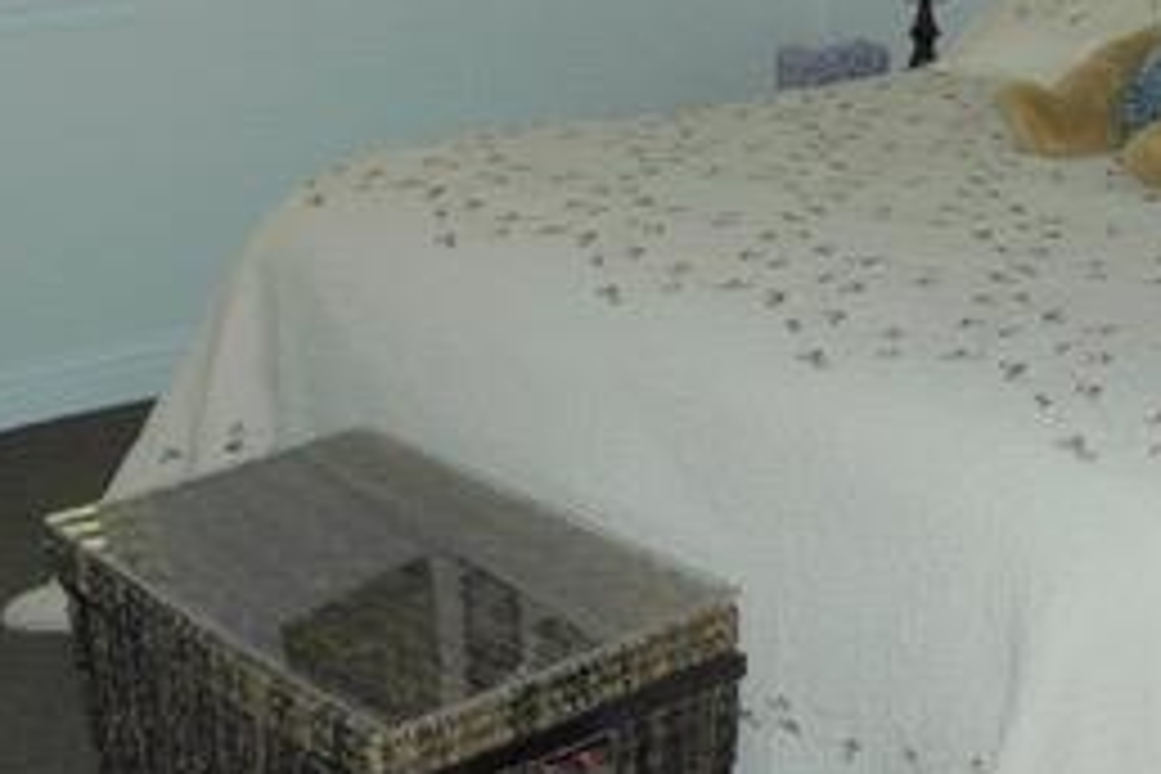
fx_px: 2161
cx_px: 819
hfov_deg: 29.8
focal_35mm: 67
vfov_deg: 19.7
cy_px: -18
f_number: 3.5
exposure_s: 1/60
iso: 400
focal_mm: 18
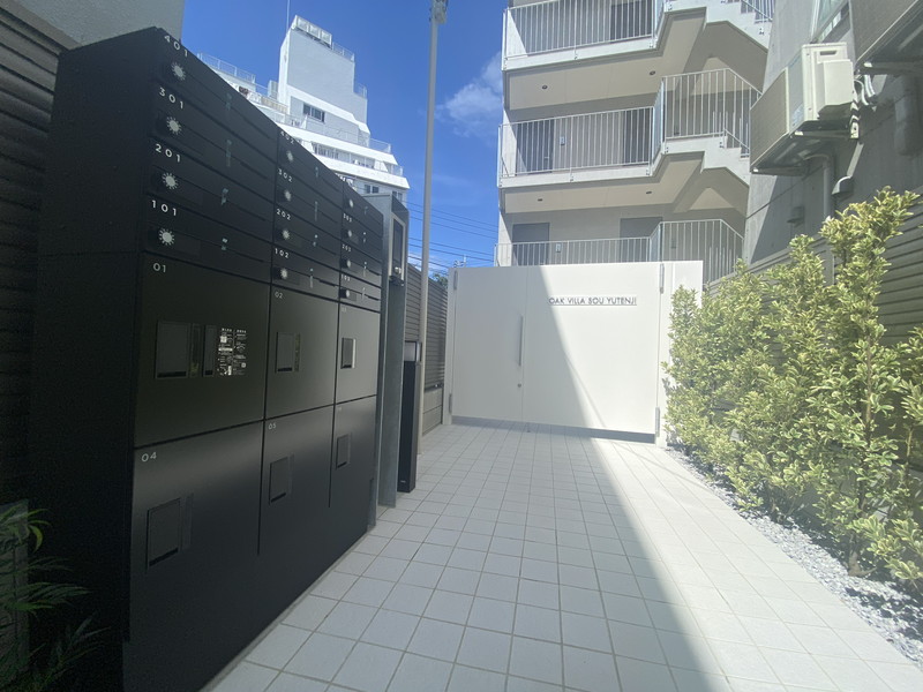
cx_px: 462
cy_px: 346
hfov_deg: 106.2
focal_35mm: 13
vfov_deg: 89.9
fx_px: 347
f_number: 2.4
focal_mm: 1.54
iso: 20
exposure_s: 1/2398
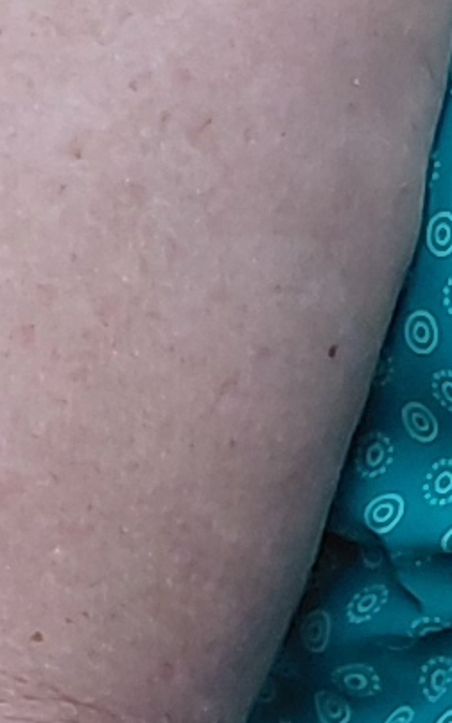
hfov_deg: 4.3
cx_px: 2226
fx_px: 5280
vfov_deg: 7.7
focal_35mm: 268
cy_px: -425
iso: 50
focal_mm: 4.69
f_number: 1.8
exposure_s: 1/204
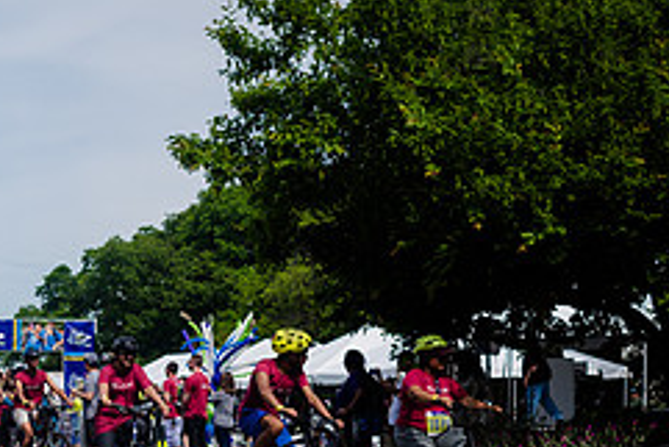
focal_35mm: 87
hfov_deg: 22.1
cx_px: -58
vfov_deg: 15.5
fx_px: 1618
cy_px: 423
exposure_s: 1/2500
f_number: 4.5
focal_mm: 35
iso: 200
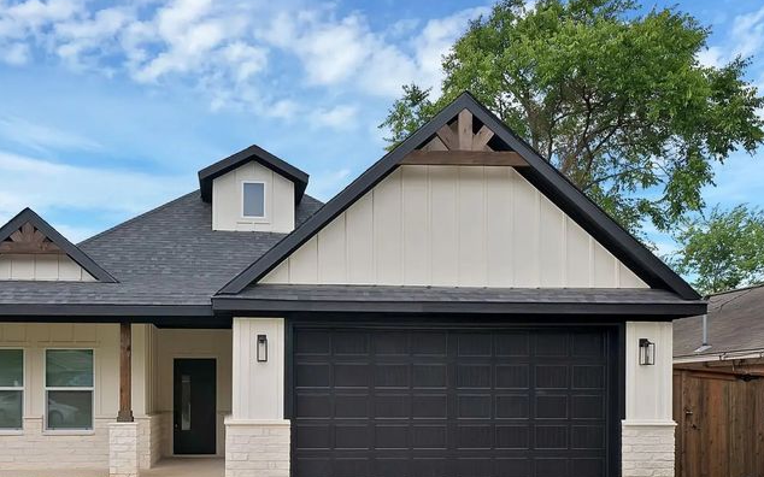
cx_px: 269
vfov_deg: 42.2
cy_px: 392
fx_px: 583
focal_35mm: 28
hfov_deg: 65.1
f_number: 9
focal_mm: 17
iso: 640
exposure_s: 1/400
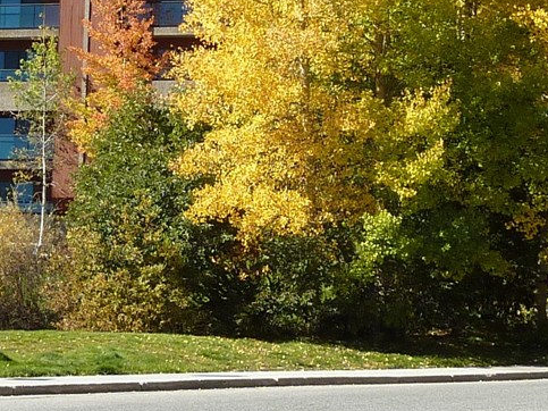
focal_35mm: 123
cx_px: 182
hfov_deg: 16.0
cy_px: 23
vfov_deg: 11.9
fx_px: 1947
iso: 100
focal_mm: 5.3
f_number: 4
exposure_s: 1/500
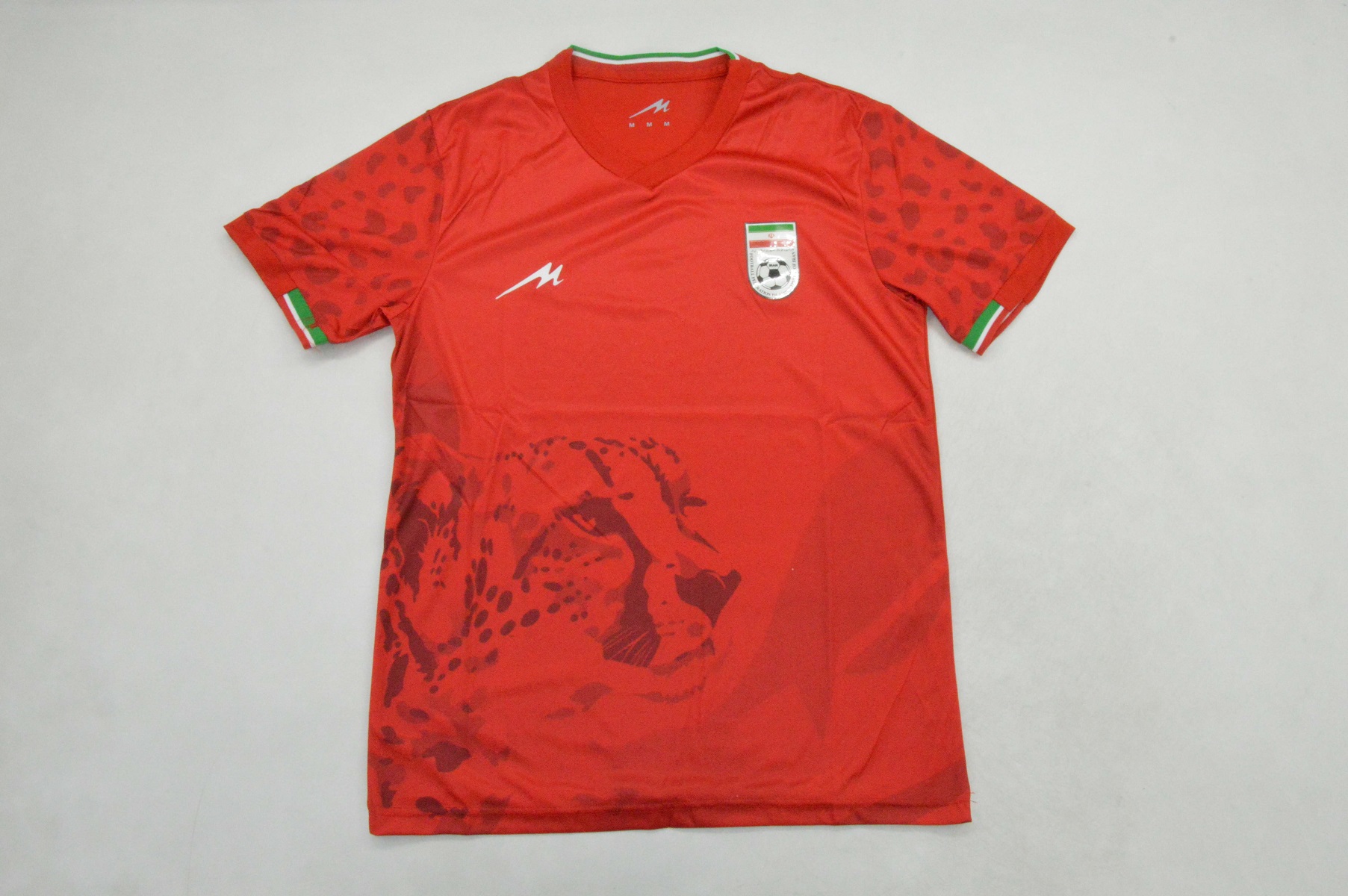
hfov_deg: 59.5
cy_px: 448
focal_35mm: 32
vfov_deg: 41.6
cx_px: 674
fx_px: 1178
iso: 6400
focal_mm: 21
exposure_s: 1/125
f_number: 25
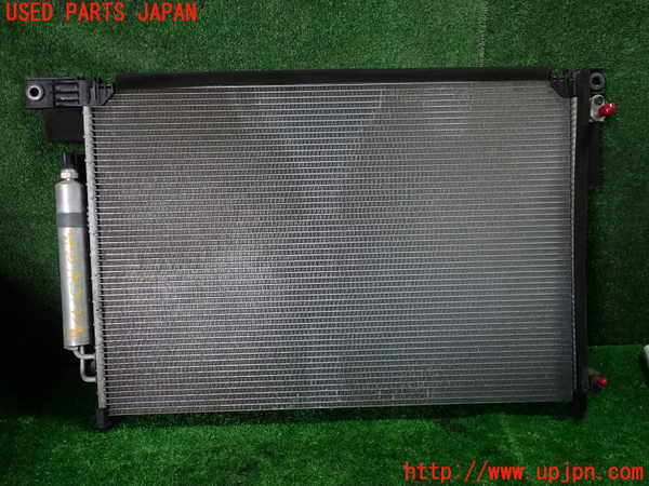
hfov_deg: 60.0
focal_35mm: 30
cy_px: 243
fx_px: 562
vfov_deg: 46.8
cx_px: 324
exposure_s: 1/60
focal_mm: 5.4
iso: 200
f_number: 2.3
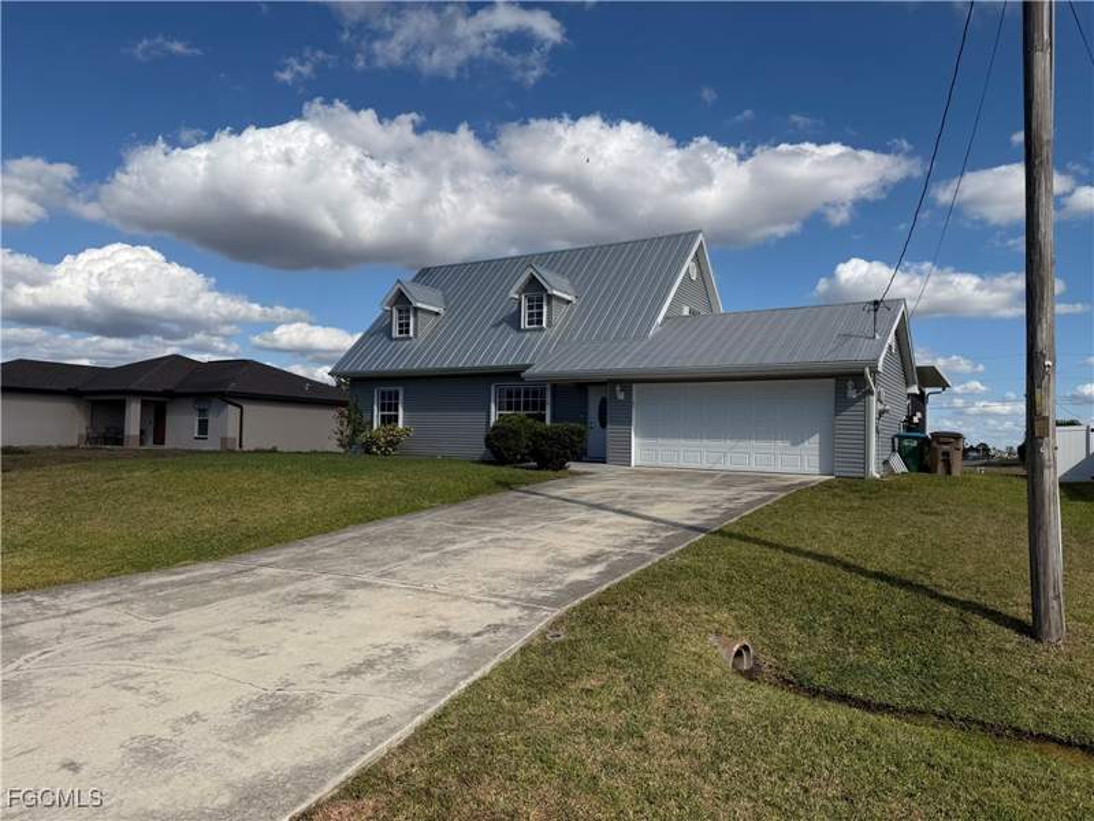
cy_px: 410
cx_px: 547
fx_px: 758
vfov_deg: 56.8
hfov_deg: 71.6
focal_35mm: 24
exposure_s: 1/9091
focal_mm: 6.76
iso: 80
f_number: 1.78
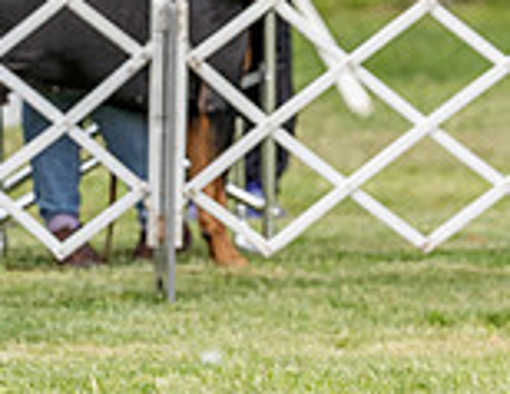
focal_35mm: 648
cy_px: -25
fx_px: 9652
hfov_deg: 3.0
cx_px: 815
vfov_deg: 2.3
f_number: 4.5
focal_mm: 142
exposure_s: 1/1000
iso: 400
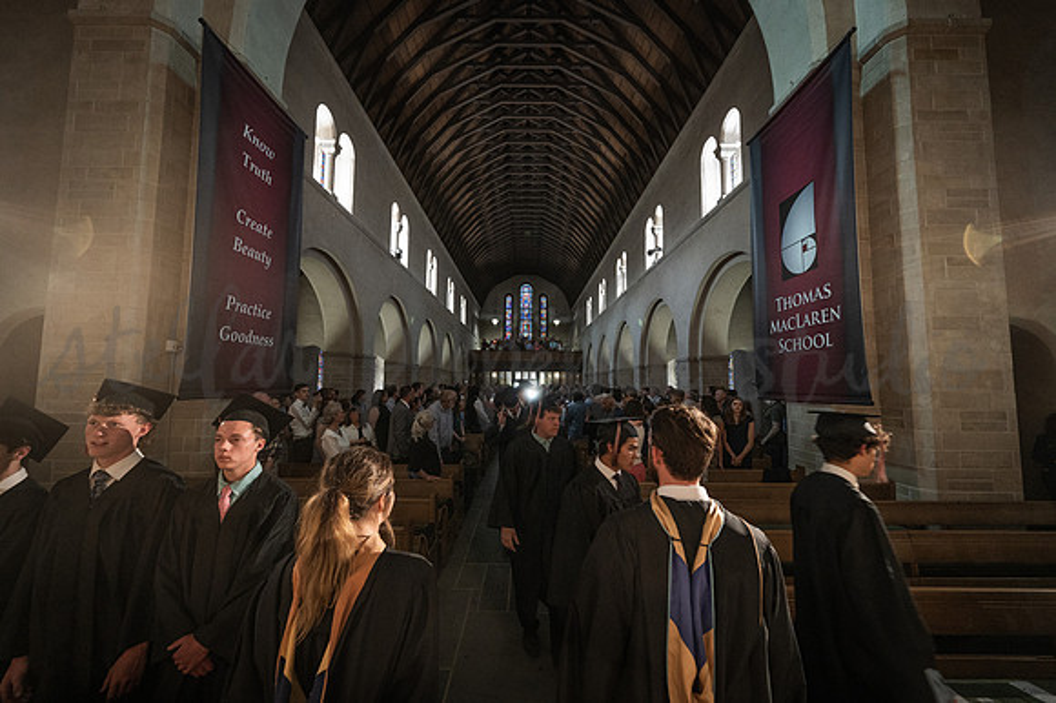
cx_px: 528
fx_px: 410
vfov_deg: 81.1
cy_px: 352
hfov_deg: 104.3
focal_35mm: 14
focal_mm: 14
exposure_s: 1/60
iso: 4000
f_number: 4
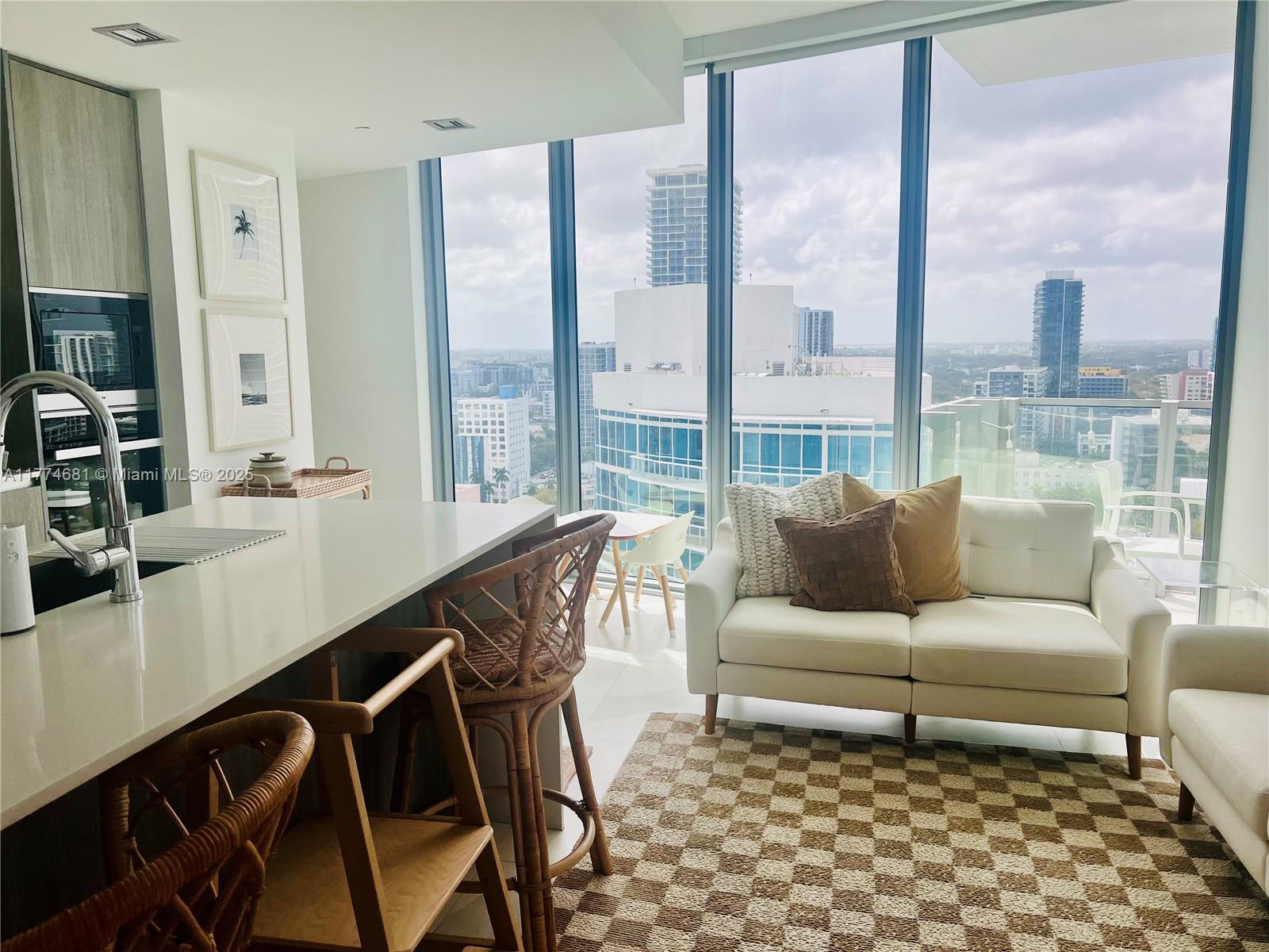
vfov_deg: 53.1
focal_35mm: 26
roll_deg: +0.5
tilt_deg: -6.9
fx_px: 953
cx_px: 634
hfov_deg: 67.3
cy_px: 476
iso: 50
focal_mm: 5.7
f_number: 1.5
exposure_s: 1/2841
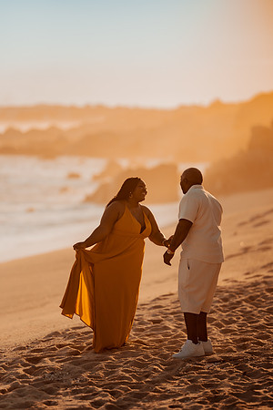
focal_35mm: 135
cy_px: 205
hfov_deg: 10.2
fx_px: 1536
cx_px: 136
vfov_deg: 15.2
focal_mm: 135
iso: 100
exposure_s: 1/8000
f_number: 1.8
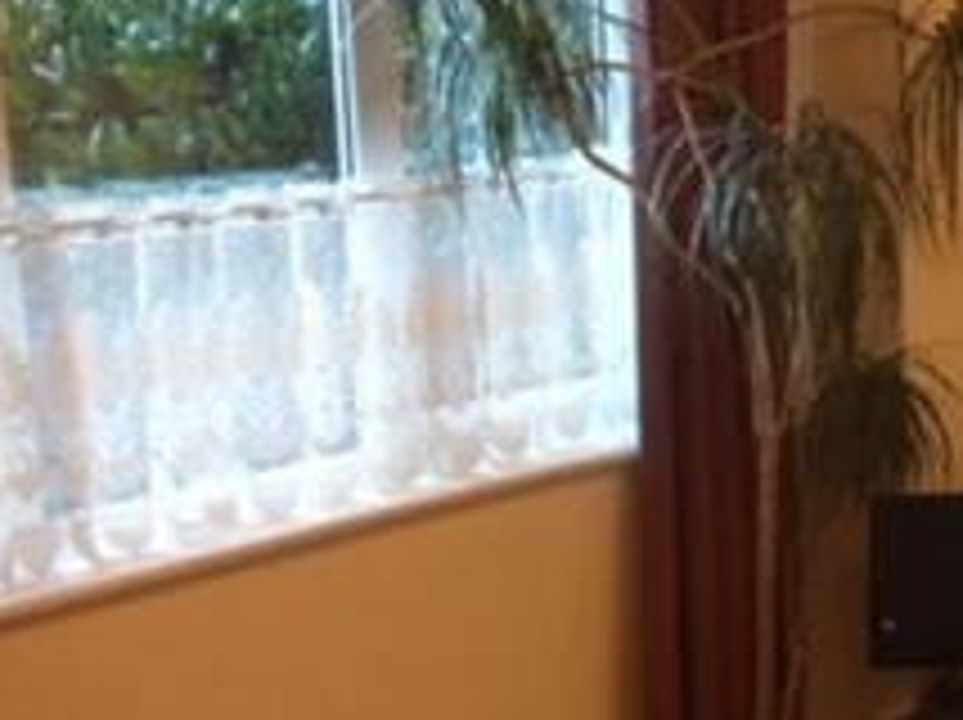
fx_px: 2195
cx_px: 1163
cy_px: 520
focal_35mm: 79
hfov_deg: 22.7
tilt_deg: -14.4
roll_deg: -1.8
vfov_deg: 18.5
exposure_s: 1/20
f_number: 2.2
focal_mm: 4.15
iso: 200
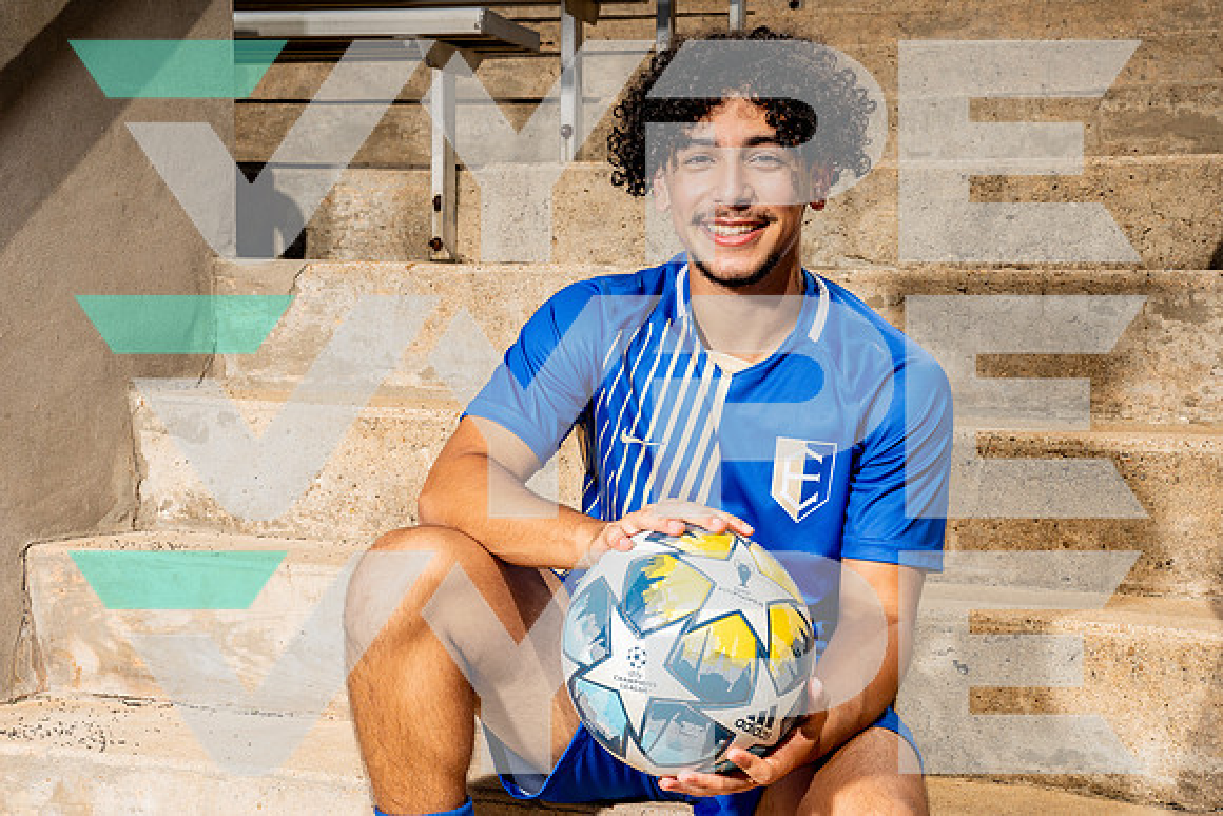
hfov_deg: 33.9
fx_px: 2005
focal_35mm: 59
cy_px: 408
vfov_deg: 23.0
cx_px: 612
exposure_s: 1/250
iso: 100
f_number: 14
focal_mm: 59
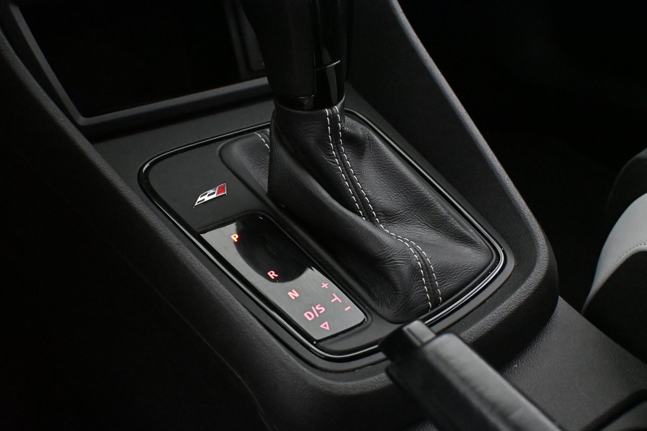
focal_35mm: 42
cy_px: 216
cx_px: 324
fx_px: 755
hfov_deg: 46.4
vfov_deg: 31.9
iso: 11400
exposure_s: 1/60
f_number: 4.5
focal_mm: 28
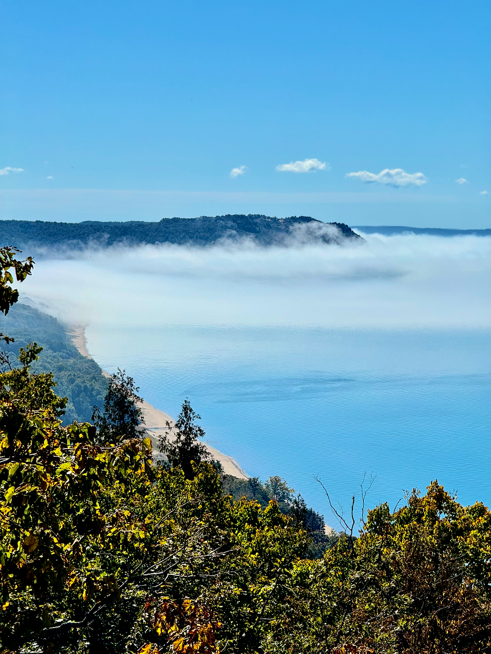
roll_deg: -0.5
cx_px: 246
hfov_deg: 12.3
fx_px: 2269
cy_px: 327
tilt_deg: -3.4
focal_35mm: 120
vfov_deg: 16.4
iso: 40
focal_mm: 15.66
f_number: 2.8
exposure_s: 1/4651
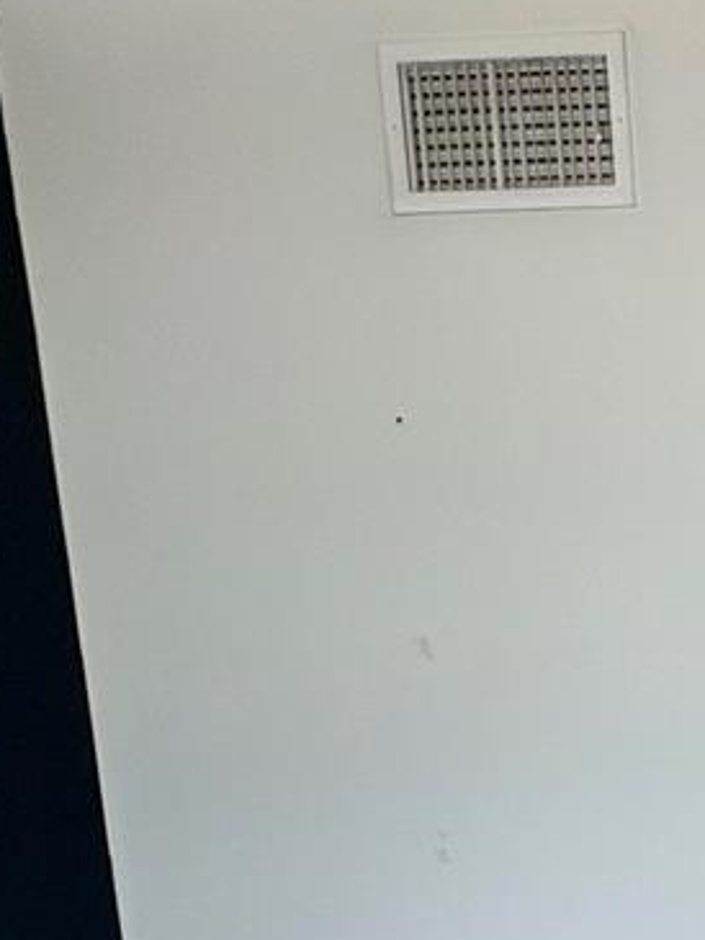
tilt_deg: -8.0
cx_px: 1039
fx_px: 1248
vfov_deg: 34.8
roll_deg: -0.2
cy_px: 1061
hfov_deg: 24.8
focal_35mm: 46
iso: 50
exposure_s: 1/120
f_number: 2.2
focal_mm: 2.22
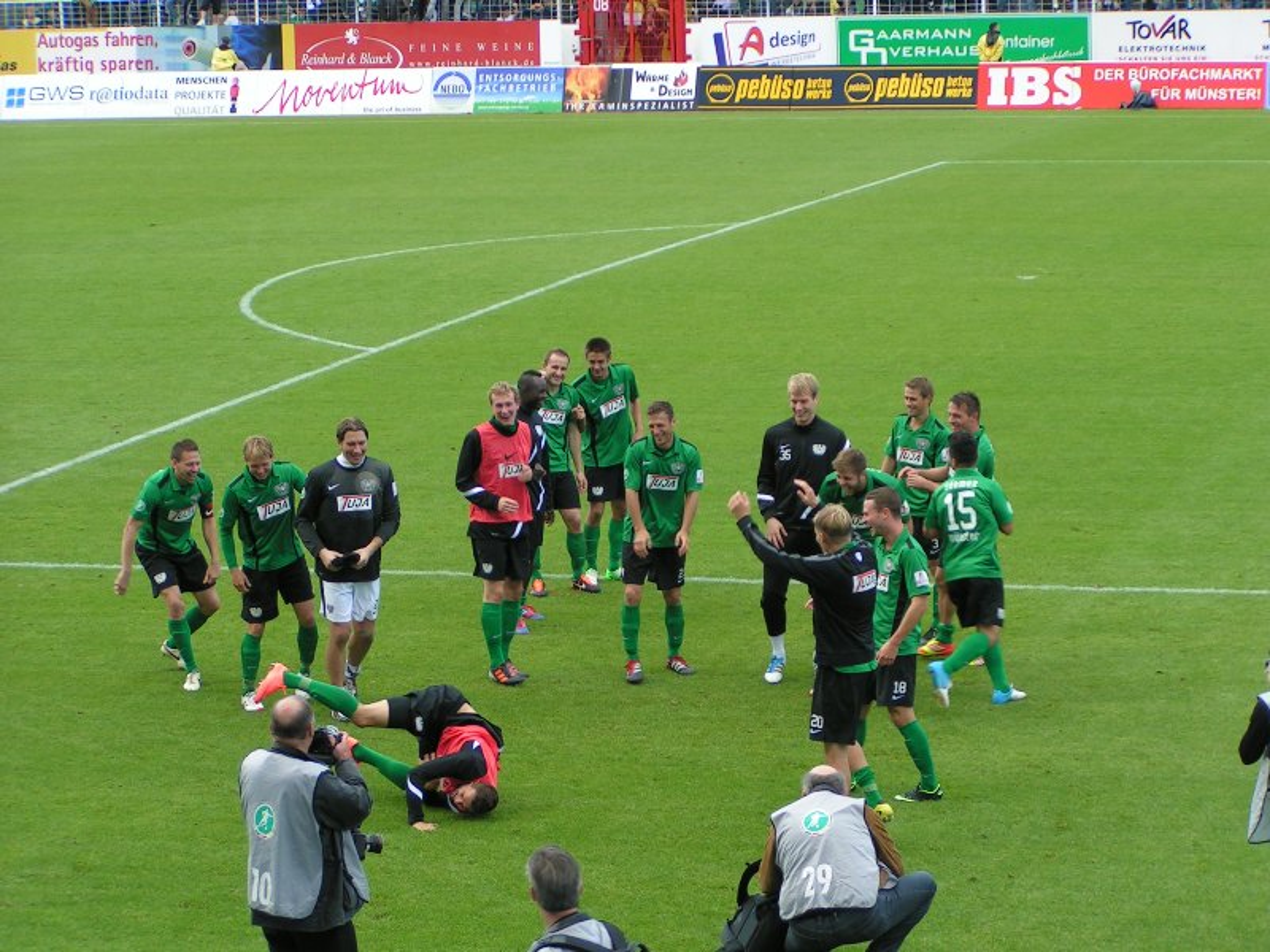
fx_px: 3962
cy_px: 476
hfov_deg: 18.2
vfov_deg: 13.7
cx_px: 635
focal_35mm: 108
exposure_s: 1/125
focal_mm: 16.6
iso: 50
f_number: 3.5
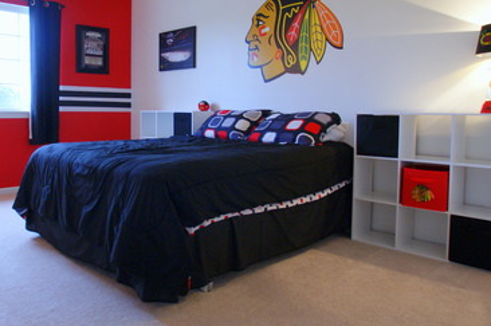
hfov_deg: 62.6
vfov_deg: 44.8
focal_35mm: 29
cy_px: 134
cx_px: 170
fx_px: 393
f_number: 4.5
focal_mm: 11
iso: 400
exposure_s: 1/30
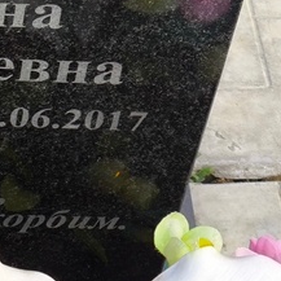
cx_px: -8
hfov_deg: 10.6
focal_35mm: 163
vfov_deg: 10.7
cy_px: 39
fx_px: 1497
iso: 50
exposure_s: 1/277
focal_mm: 4.71
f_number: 1.7
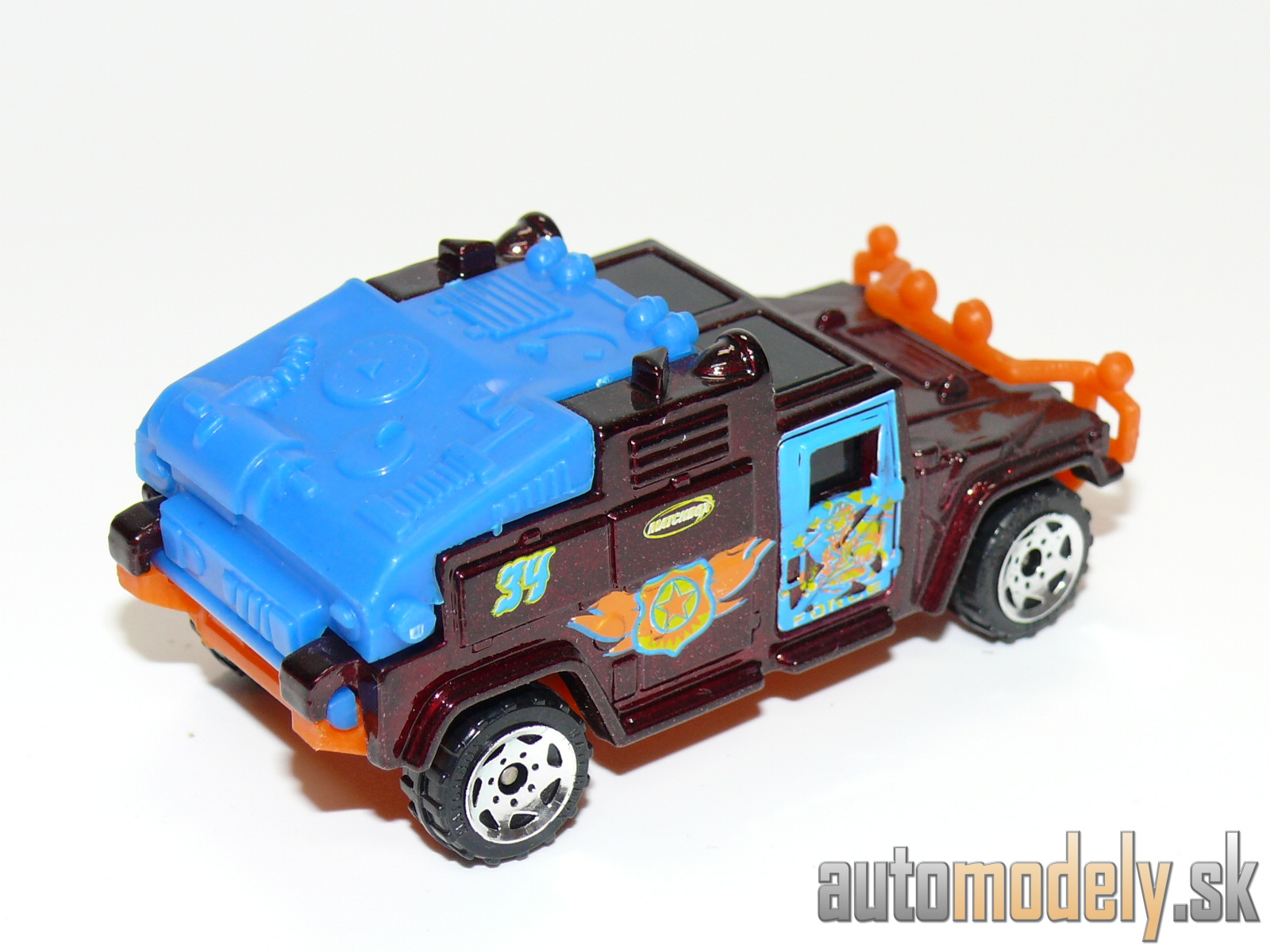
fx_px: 3412
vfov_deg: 15.9
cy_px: 476
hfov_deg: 21.1
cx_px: 635
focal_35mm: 93
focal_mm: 12.7
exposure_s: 1/30
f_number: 4
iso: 100
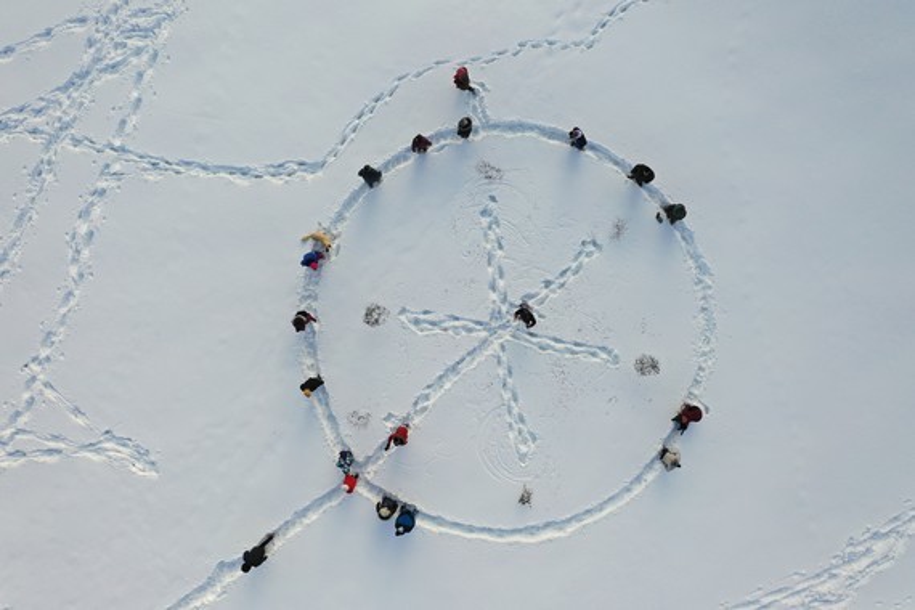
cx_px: 458
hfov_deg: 65.5
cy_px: 305
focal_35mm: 28
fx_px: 712
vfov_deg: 46.4
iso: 100
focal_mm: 10.26
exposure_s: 1/120
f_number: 4
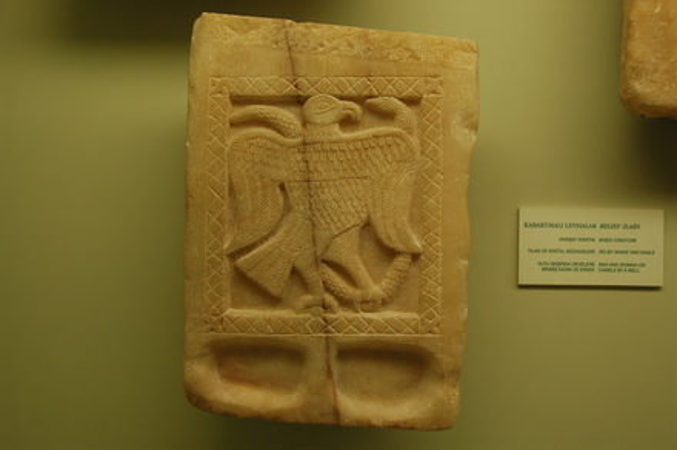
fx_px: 732
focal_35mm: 39
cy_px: 225
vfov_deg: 34.1
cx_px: 338
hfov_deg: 49.6
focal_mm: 26
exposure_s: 1/40
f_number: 4
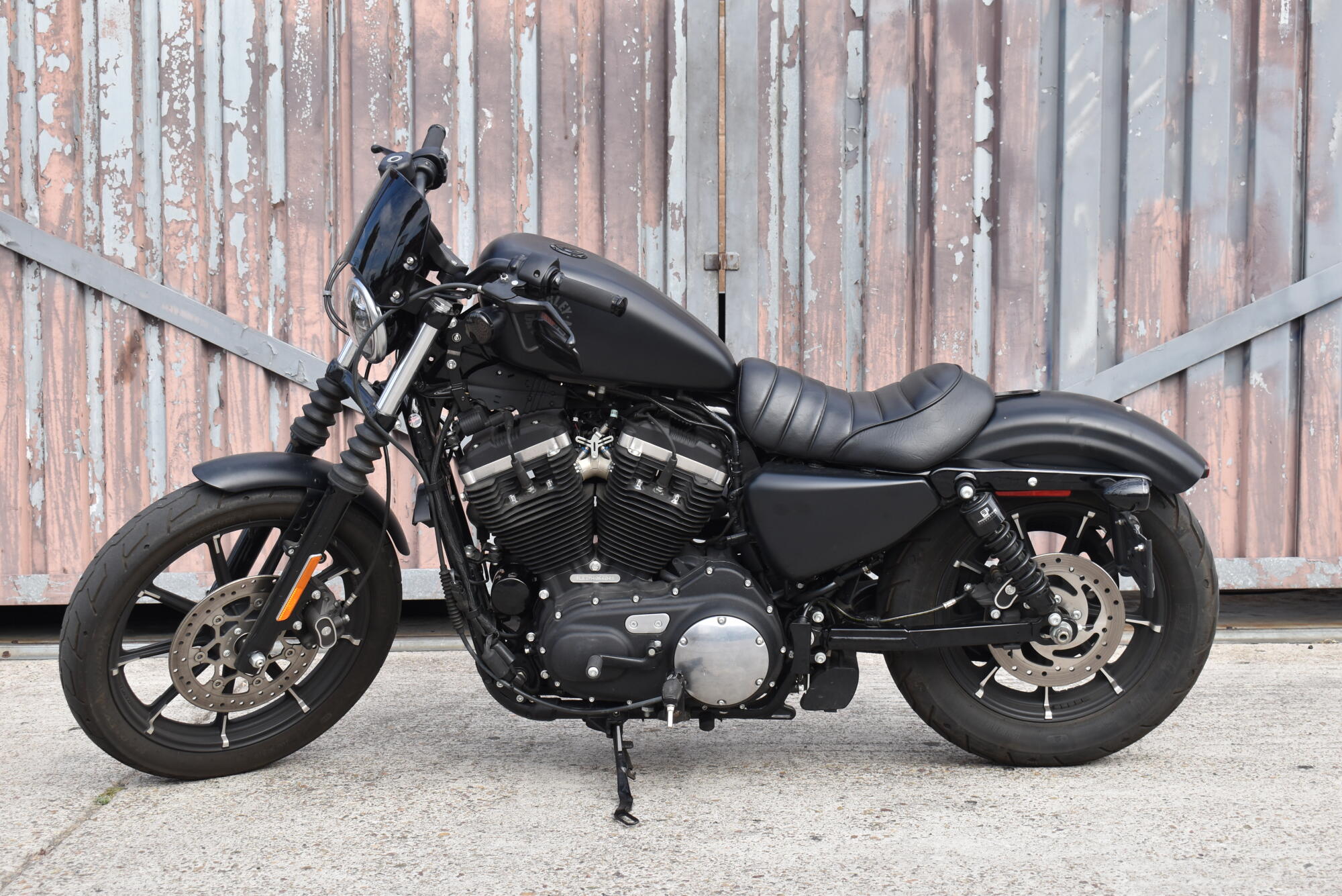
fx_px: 2125
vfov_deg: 23.8
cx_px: 671
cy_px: 448
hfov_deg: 35.0
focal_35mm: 57
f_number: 7.1
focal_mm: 38
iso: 200
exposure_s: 1/250
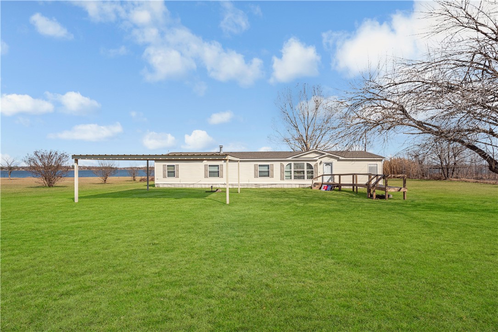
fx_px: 221
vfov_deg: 73.8
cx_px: 249
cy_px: 166
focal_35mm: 16
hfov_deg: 96.7
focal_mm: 16
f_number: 9
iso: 125
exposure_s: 1/1600
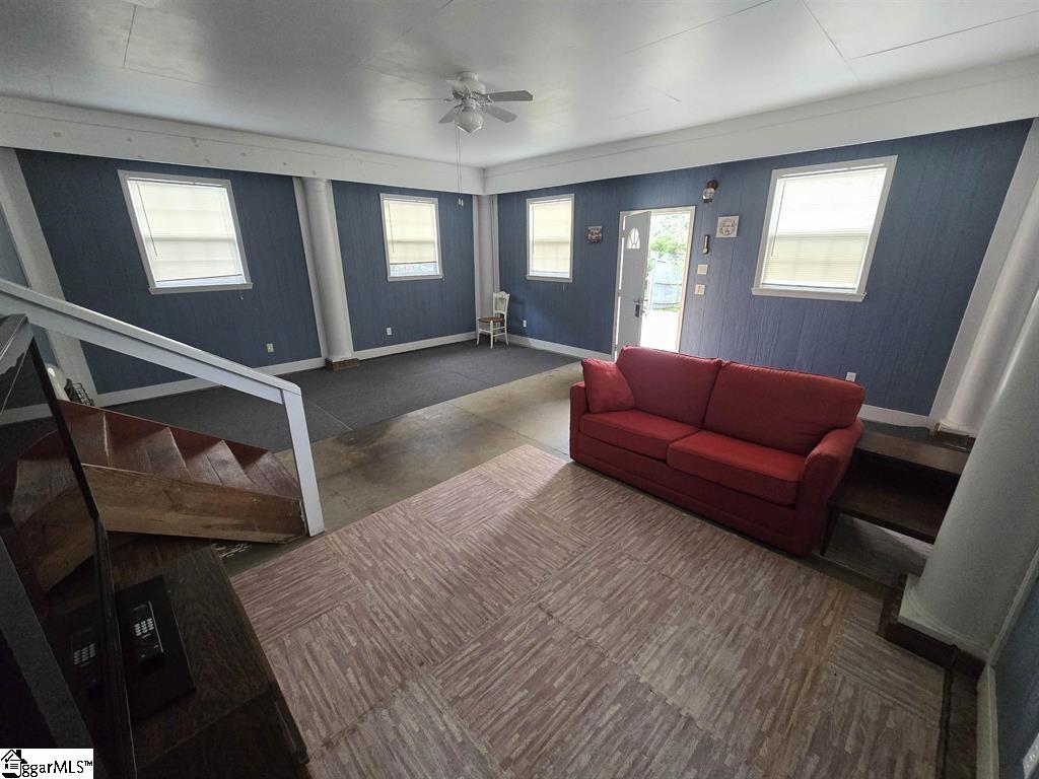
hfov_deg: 106.2
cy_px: 390
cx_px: 520
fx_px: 390
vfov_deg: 89.9
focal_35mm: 13
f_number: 2.2
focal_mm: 2.2
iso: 640
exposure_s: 1/60
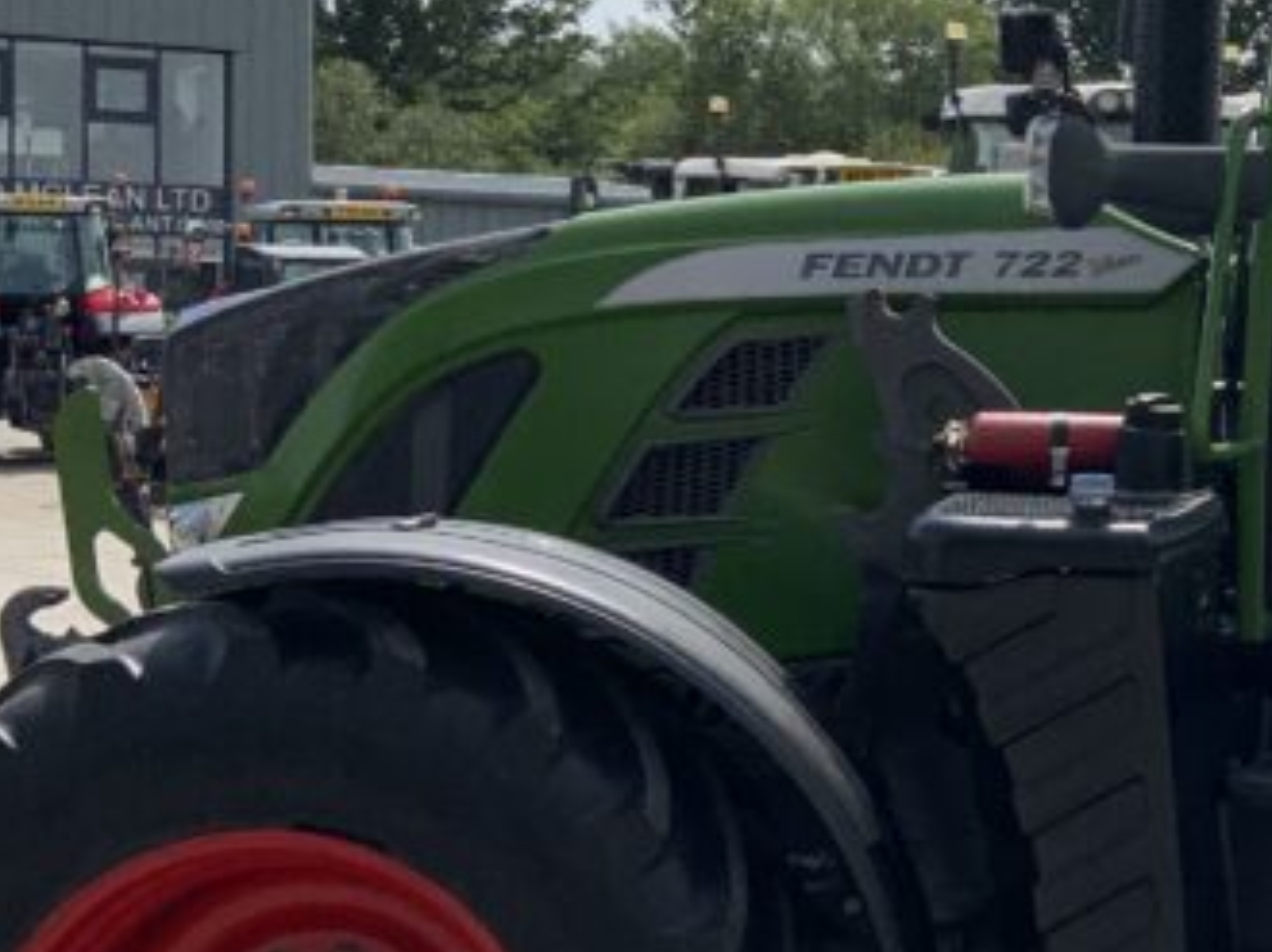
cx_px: 1519
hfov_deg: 20.4
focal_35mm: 90
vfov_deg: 16.4
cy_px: 409
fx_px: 3305
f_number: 1.8
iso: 20
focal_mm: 3
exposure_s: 1/3788
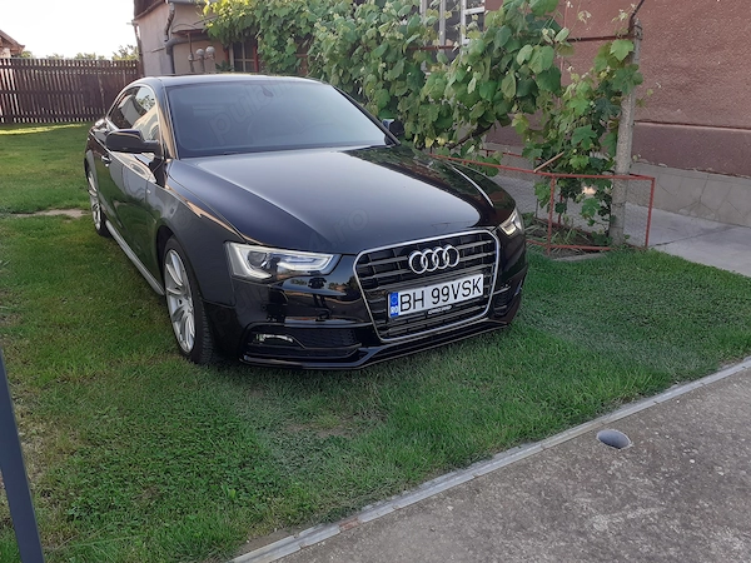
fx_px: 586
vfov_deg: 51.4
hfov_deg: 65.3
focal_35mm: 27
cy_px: 282
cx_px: 376
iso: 40
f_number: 1.9
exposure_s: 1/140
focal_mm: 3.6
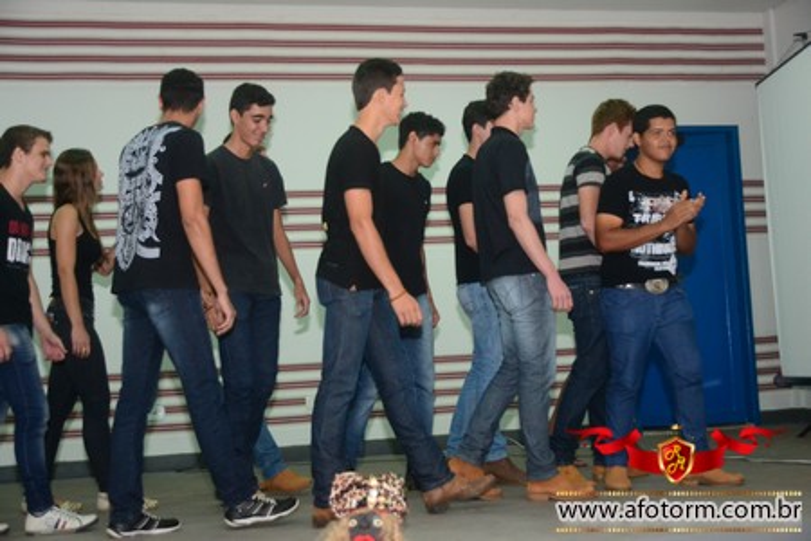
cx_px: 406
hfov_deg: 37.9
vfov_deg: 25.8
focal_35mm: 52
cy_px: 270
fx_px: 1183
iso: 1600
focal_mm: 35
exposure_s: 1/160
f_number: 4.2
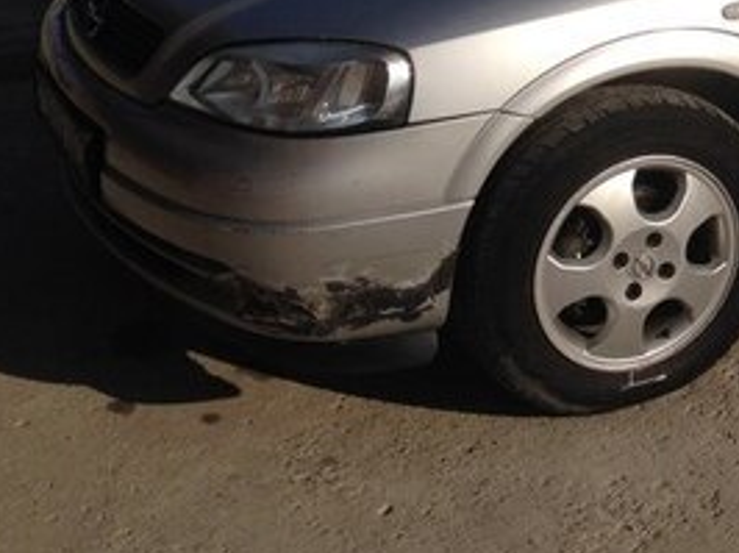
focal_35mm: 82
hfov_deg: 22.0
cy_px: -32
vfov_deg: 17.4
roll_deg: +0.4
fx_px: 1749
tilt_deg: -13.7
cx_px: 903
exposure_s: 1/3623
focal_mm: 4.12
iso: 50
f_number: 2.4
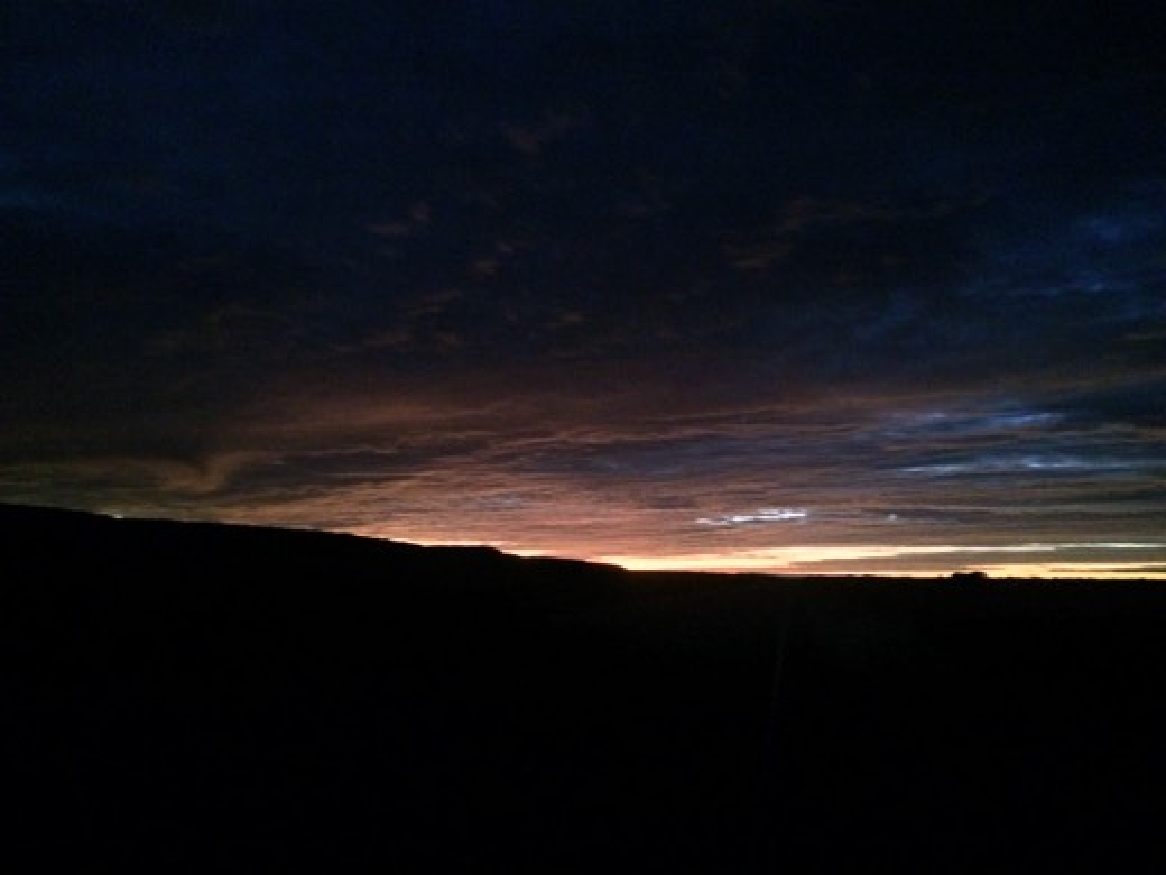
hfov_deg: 61.7
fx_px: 977
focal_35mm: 29
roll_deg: +1.4
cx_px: 583
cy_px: 438
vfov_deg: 48.2
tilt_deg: +7.8
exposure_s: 1/15
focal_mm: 4.15
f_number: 2.2
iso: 1000
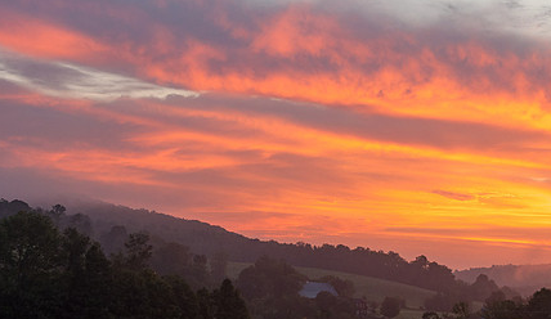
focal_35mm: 60
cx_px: 350
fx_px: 883
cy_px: 161
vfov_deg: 20.5
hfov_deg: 34.4
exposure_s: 1/30
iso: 400
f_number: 7.1
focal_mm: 28
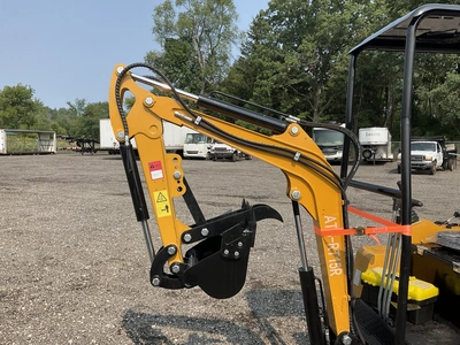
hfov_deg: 61.7
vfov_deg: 48.2
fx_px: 385
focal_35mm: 29
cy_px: 172
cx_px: 230
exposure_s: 1/1534
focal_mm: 3
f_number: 1.8
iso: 25
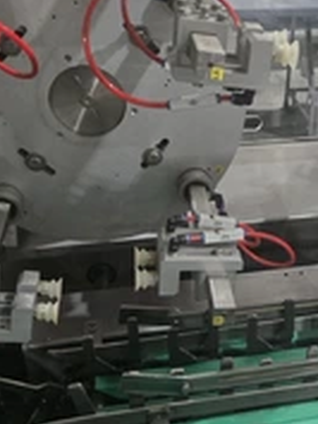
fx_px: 636
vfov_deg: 36.7
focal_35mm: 52
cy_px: 242
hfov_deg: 27.2
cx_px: 277
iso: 800
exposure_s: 1/120
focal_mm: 6.3
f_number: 1.7
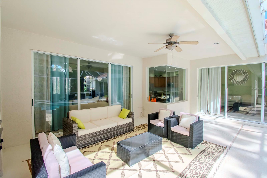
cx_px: 134
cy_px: 89
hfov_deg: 100.4
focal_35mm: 15
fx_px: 111
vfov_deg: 77.3
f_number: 11
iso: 800
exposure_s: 1/200
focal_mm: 10
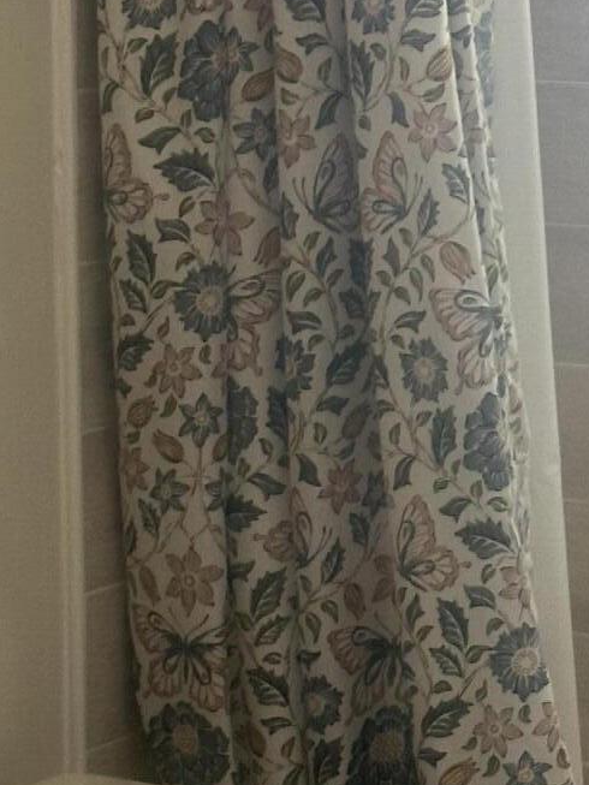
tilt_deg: -13.0
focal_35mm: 147
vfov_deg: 13.2
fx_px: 3334
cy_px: 792
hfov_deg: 10.0
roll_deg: -2.4
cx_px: 554
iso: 200
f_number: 1.78
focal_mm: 6.86
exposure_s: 1/40
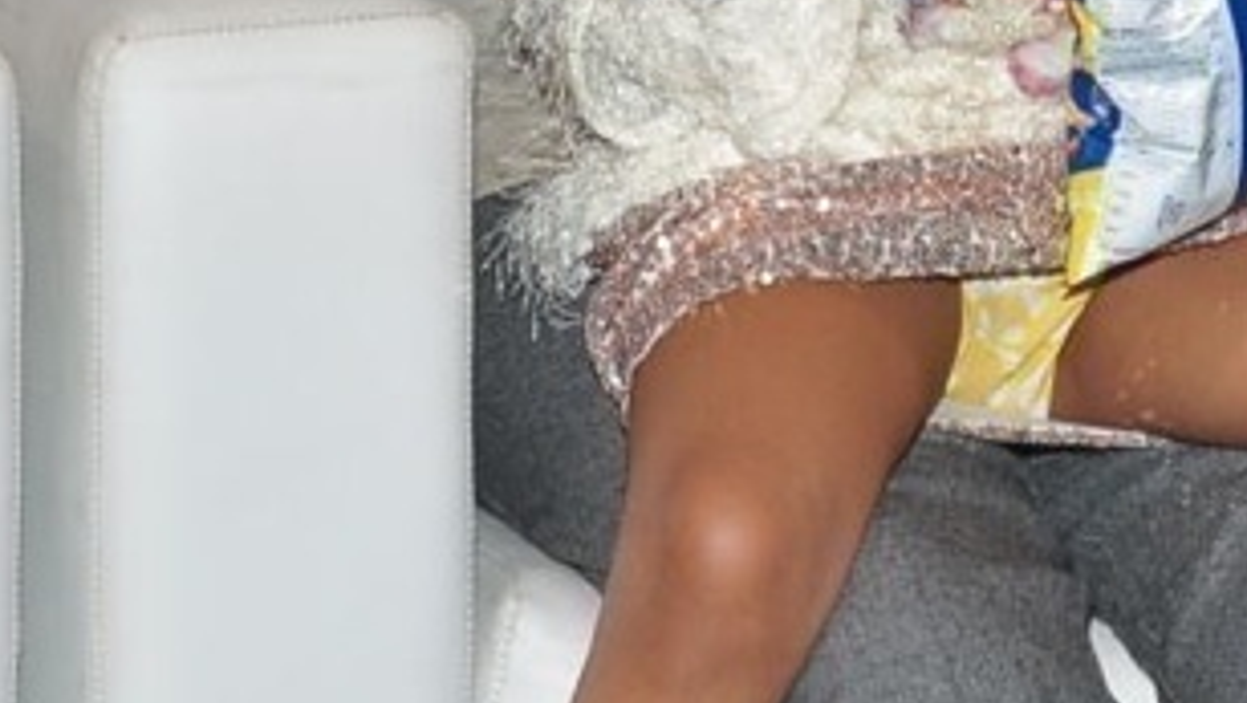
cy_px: -386
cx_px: 638
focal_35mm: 299
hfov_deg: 7.2
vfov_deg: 4.0
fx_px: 9898
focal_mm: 45
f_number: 10
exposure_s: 1/125
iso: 400
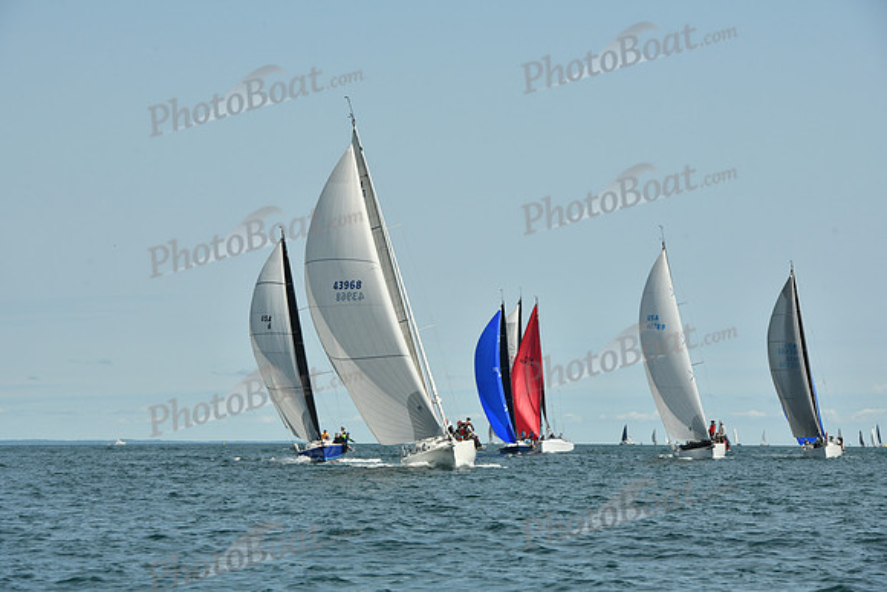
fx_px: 3573
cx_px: 444
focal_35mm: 145
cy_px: 296
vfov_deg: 9.5
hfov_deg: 14.2
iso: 320
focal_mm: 145
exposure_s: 1/1000
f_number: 11
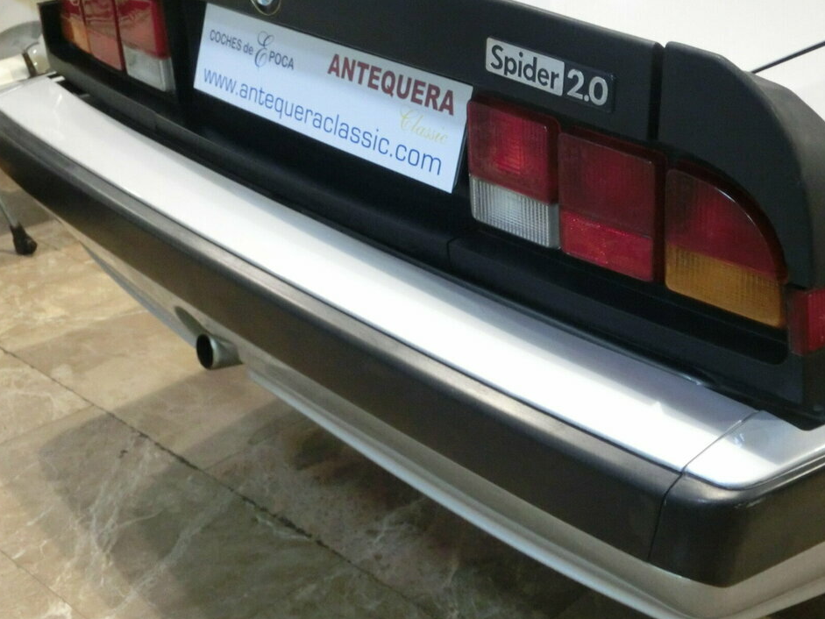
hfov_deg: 37.4
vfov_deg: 28.5
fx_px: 1216
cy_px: 246
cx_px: 487
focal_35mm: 51
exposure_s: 1/20
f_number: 4
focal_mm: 7.15
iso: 800
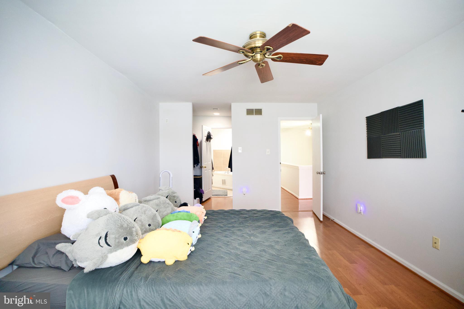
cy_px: 154
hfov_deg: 96.7
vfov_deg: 73.7
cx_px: 232
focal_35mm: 16
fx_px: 206
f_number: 3.2
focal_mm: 16
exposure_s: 1/30
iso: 4000
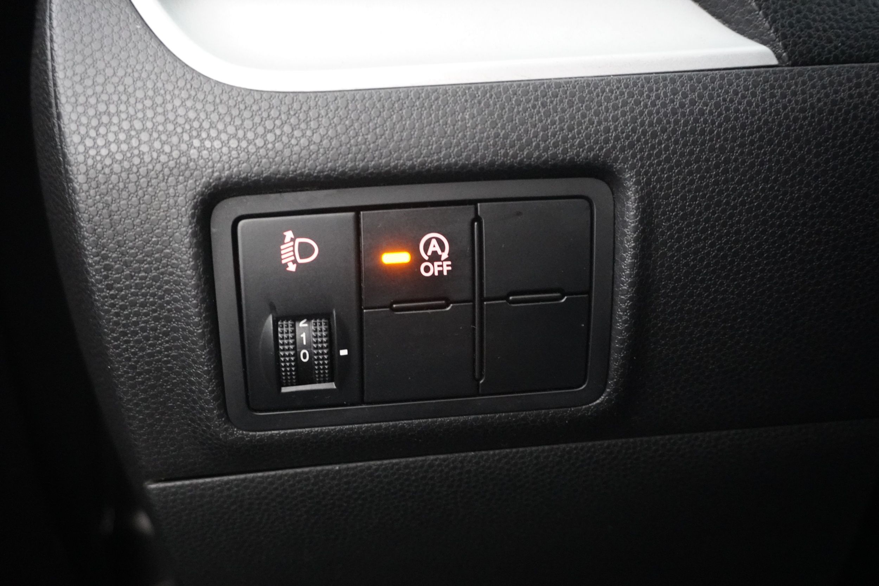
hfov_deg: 53.1
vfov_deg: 36.9
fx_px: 879
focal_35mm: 36
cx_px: 440
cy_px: 293
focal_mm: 24
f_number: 4.5
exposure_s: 1/20
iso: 6400
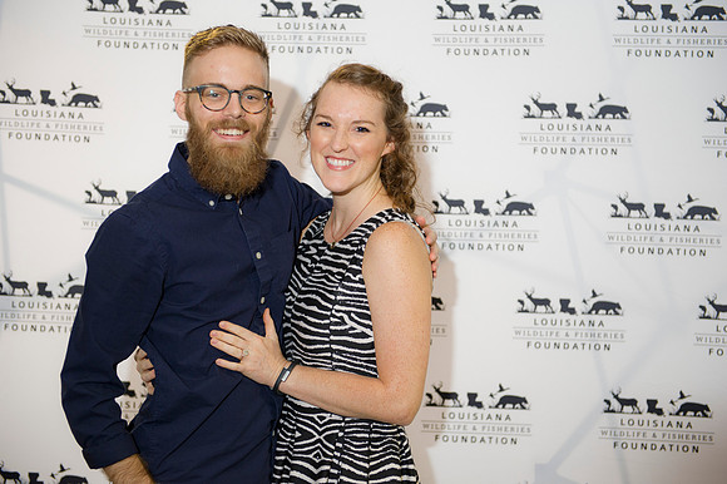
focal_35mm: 56
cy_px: 242
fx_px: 1130
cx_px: 364
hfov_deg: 35.7
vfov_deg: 24.2
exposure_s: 1/100
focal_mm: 56
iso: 800
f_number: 3.2
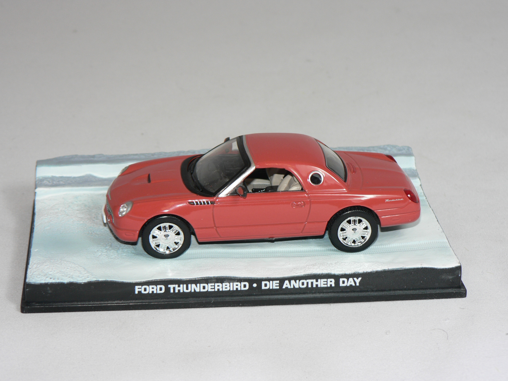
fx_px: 1306
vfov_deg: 16.6
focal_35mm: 89
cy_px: 190
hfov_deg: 22.0
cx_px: 254
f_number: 3.2
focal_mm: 14.9
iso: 80
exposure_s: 1/60
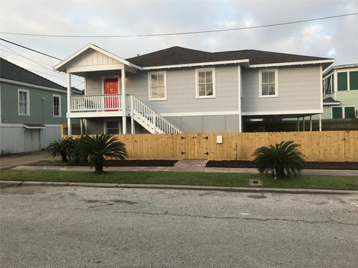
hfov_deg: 63.4
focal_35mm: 28
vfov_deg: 49.7
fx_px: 290
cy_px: 134
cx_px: 179
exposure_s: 1/443
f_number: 1.8
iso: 20
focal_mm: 3.99
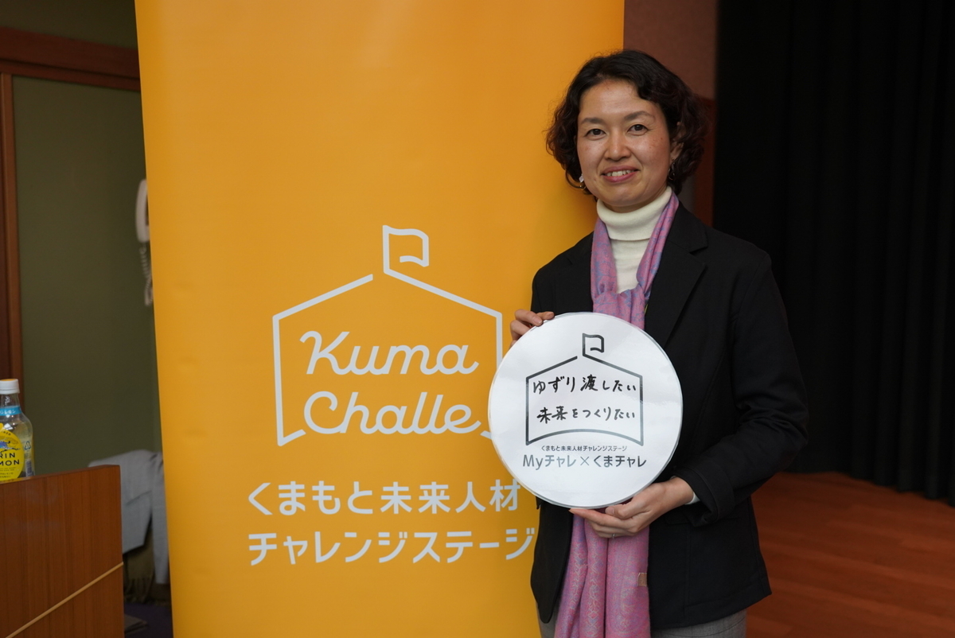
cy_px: 319
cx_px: 478
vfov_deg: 36.9
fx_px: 956
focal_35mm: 36
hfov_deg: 53.1
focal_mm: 36
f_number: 4
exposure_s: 1/160
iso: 2000
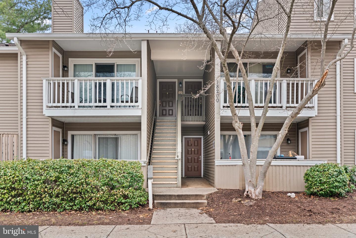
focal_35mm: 31
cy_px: 119
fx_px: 307
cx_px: 178
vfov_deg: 42.3
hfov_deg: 60.3
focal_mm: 31
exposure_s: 1/13
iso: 400
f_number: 8
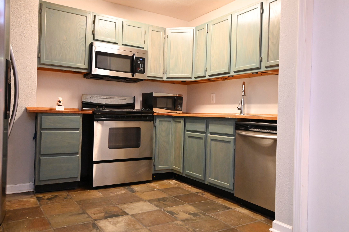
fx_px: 291
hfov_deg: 61.9
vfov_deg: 43.6
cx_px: 174
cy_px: 116
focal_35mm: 30
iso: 3200
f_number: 3.5
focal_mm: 20
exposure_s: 1/100
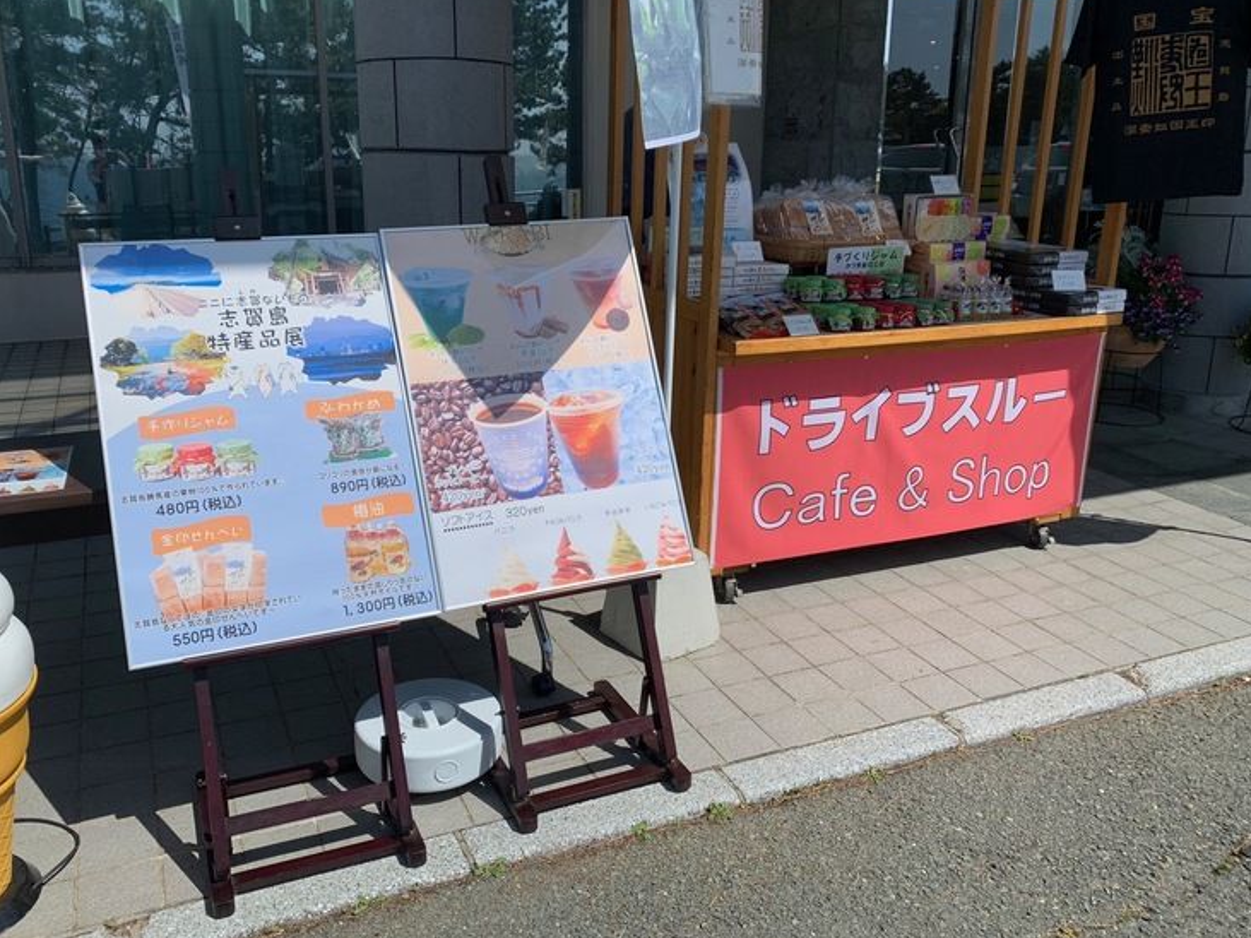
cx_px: 586
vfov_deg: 48.2
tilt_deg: -16.2
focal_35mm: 29
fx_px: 1048
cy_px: 448
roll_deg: +0.5
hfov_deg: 61.6
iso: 25
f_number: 1.8
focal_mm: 4.25
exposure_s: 1/3937
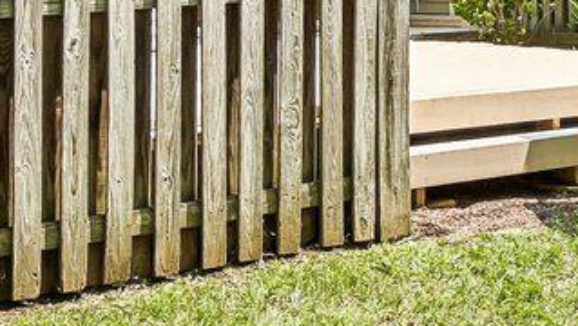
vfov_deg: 12.0
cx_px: 665
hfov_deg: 21.3
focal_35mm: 94
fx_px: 1442
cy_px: -242
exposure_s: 1/125
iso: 100
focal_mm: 14
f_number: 8
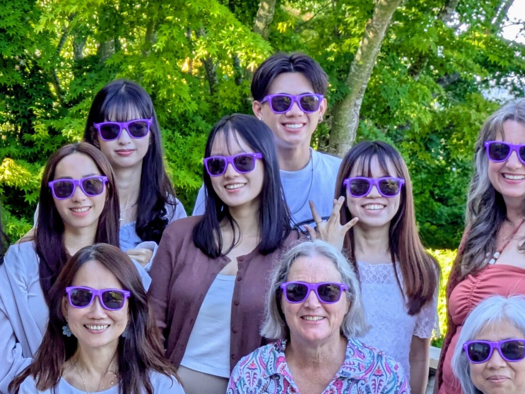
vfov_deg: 12.7
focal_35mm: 116
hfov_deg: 16.8
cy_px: 367
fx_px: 1760
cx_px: 62
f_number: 1.89
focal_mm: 5.43
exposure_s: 1/208
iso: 41
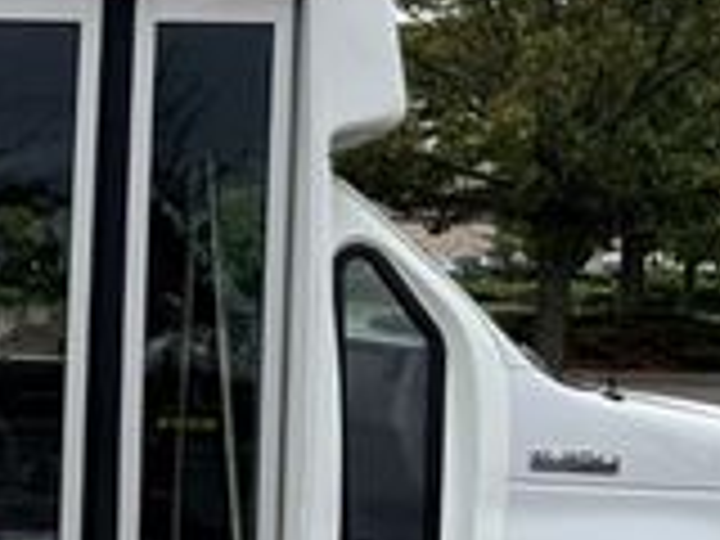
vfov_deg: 15.4
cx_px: -446
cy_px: 364
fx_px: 1997
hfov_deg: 17.7
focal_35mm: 96
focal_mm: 6.76
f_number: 1.78
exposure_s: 1/4049
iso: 80
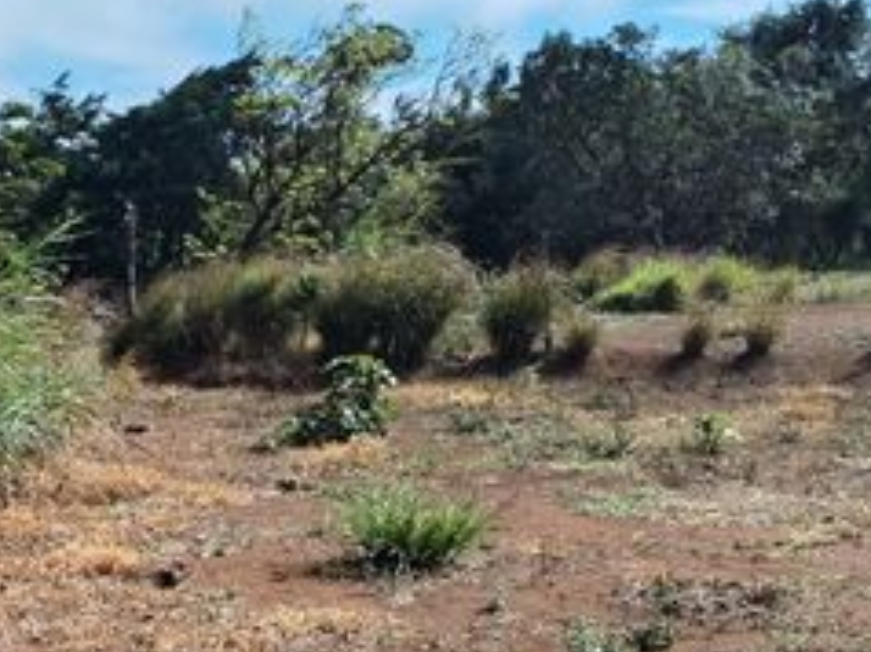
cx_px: -70
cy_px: 645
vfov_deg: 20.3
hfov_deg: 25.9
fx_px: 1760
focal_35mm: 70
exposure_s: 1/1576
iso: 100
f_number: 1.8
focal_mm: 4.75
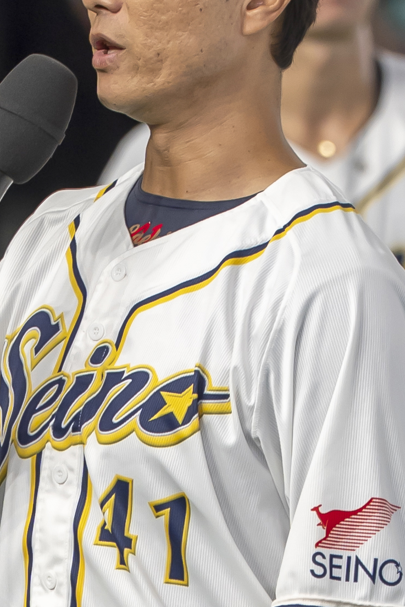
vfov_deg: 2.2
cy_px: 826
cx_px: 140
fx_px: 15570
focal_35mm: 923
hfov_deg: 1.5
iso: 1000
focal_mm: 170
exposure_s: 1/500
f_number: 3.5
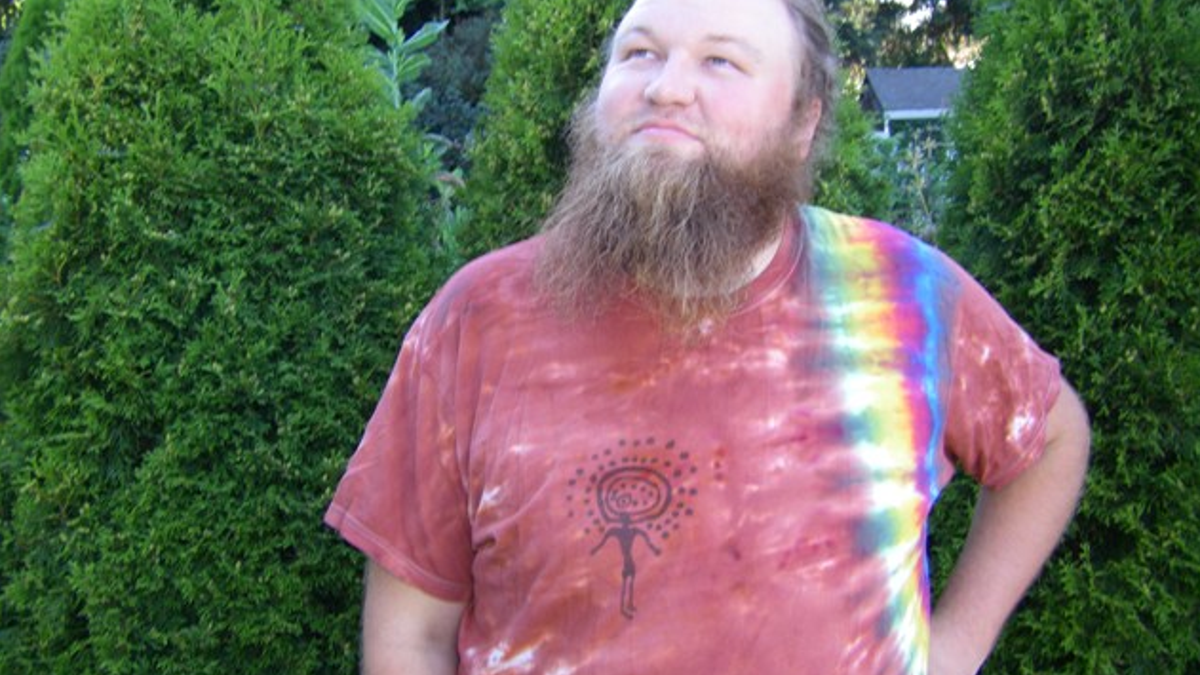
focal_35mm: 42
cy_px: 302
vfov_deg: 28.3
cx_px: 607
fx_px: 1336
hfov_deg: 48.4
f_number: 3.5
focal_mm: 6.3
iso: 80
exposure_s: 1/50
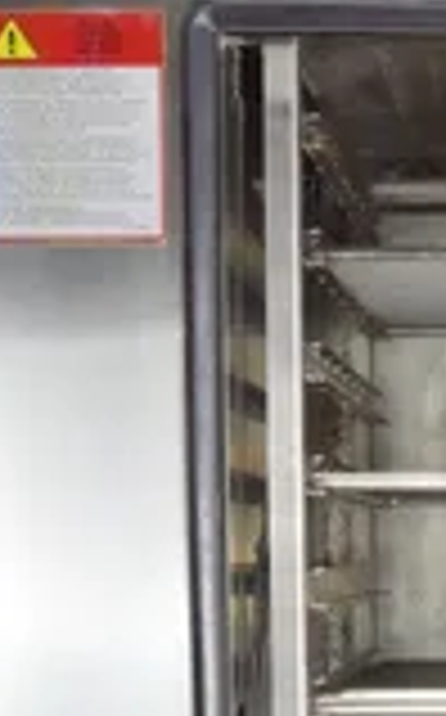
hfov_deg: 10.4
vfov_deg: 16.4
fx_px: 2399
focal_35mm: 123
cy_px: 824
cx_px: 543
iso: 6400
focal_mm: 17.88
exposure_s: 1/40
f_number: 11
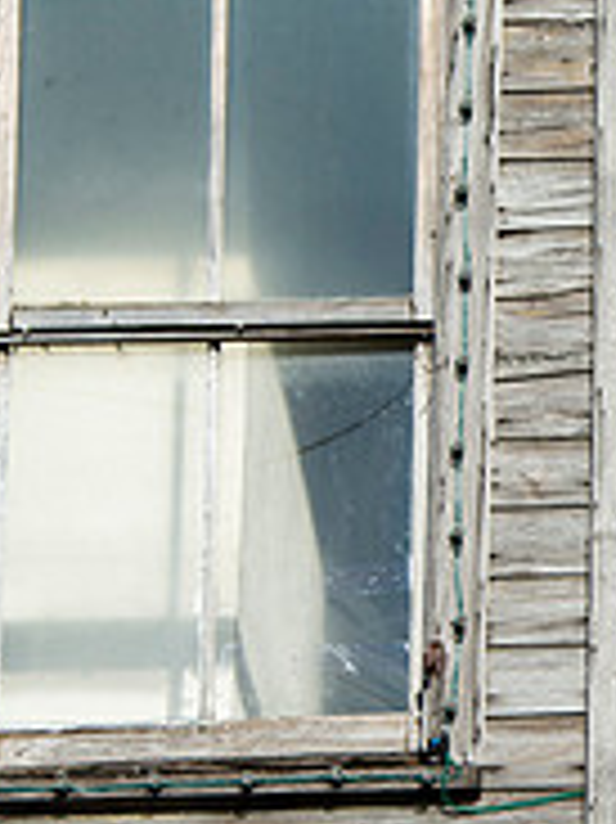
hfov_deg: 4.6
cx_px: 917
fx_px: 7602
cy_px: 507
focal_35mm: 320
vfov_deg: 6.2
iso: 200
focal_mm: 105
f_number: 16
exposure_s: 1/100
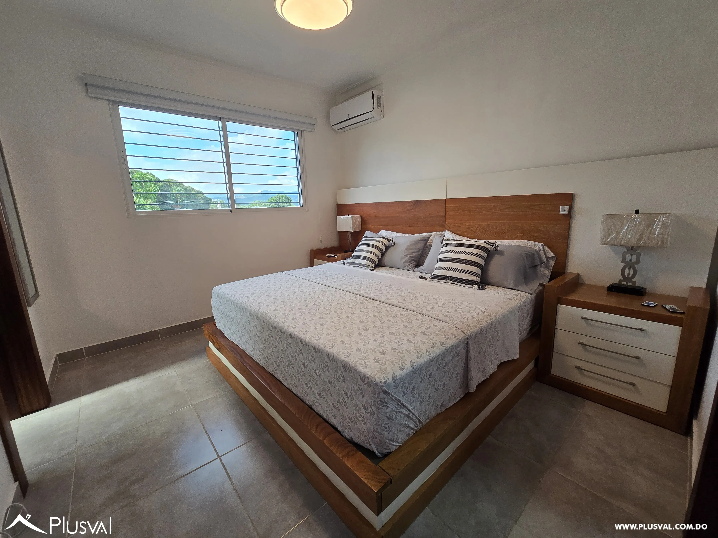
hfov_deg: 106.2
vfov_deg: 89.9
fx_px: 270
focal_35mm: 13
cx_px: 359
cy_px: 269
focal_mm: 2.2
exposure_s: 1/60
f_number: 2.2
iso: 125
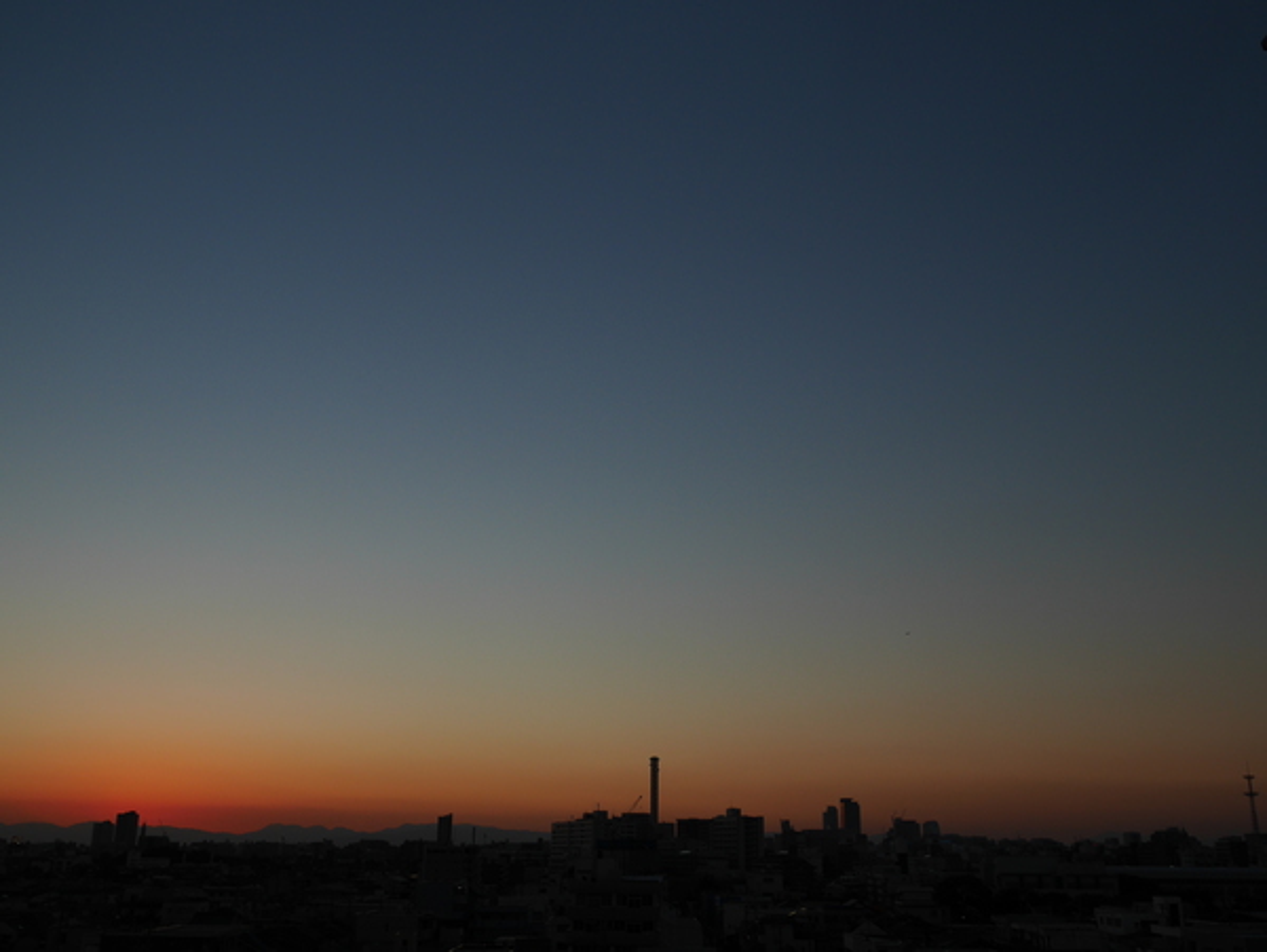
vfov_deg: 41.8
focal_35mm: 34
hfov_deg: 53.9
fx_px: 1245
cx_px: 634
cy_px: 476
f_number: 6.3
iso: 200
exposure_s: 1/200
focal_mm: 17
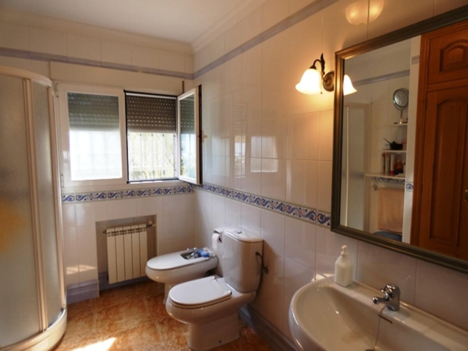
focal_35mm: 20
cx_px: 234
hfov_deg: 81.7
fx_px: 270
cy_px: 176
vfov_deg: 66.0
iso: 80
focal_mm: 3.6
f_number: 2.8
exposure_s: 1/60
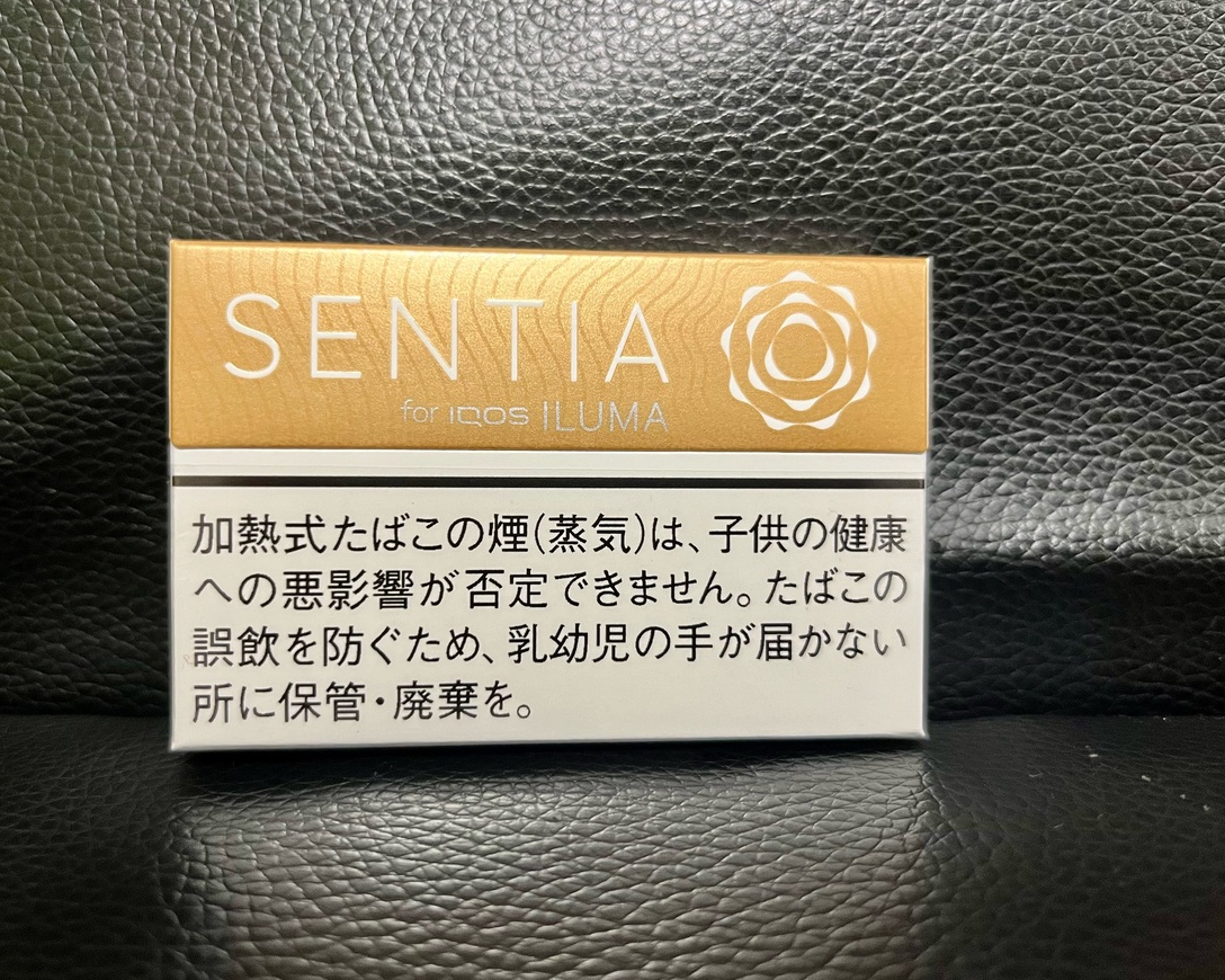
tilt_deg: -19.9
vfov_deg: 51.5
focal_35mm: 28
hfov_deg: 62.2
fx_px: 1015
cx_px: 570
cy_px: 481
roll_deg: +0.9
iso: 250
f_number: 1.6
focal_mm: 5.1
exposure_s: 1/60
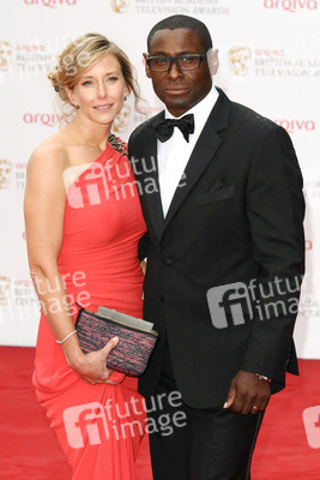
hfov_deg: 9.9
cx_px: 160
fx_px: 1838
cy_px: 240
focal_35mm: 138
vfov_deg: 14.9
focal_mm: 92
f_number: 5
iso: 320
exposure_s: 1/250
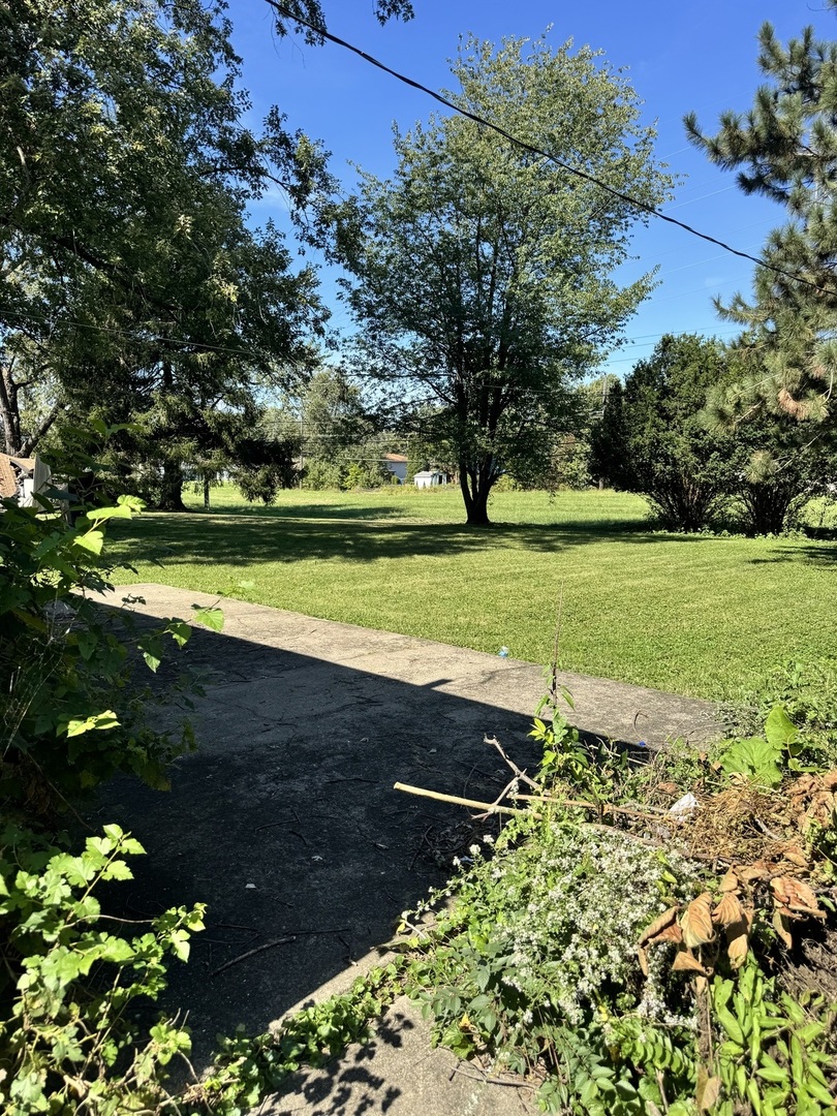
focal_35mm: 24
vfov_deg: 71.6
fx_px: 774
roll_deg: +1.5
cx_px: 418
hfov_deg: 56.8
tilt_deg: -6.3
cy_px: 558
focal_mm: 6.76
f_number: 1.78
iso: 80
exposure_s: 1/2041
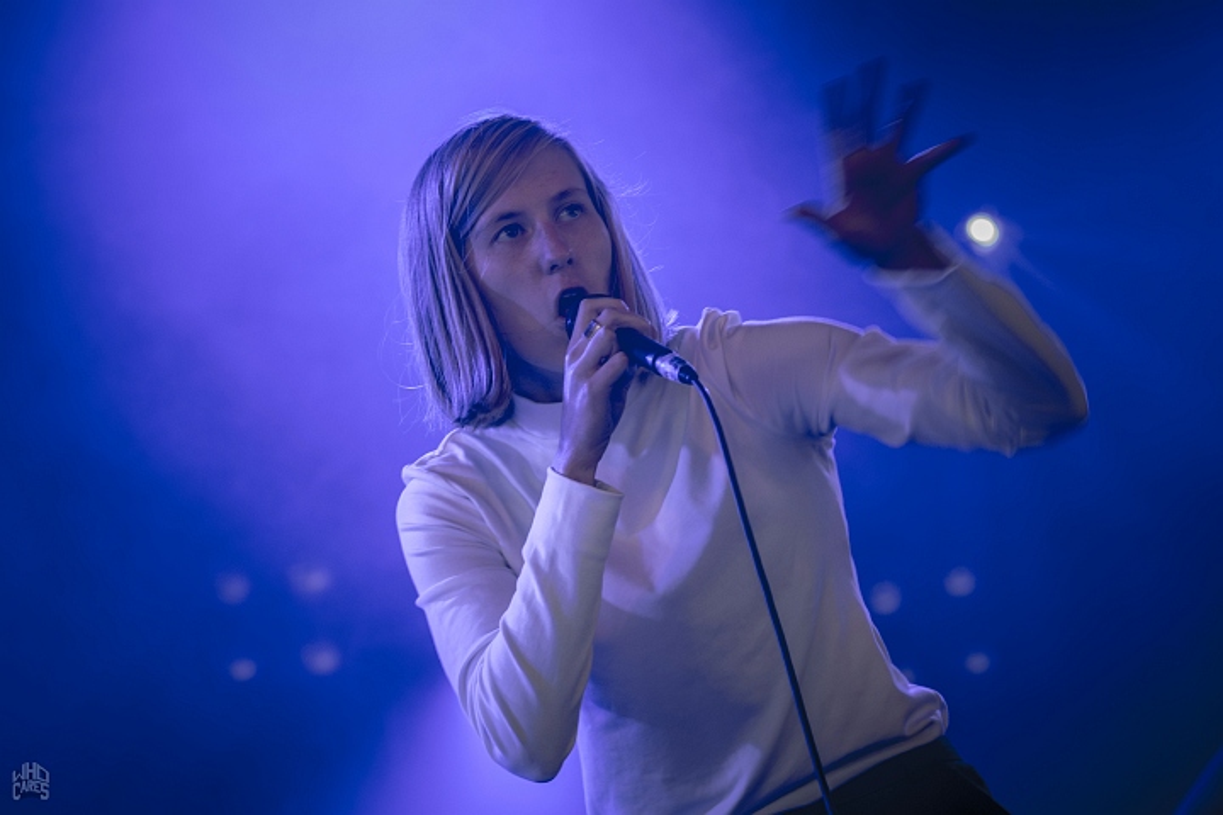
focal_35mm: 174
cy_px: 408
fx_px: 5911
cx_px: 612
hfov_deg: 11.8
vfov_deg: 7.9
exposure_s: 1/100
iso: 500
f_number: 4.5
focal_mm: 116
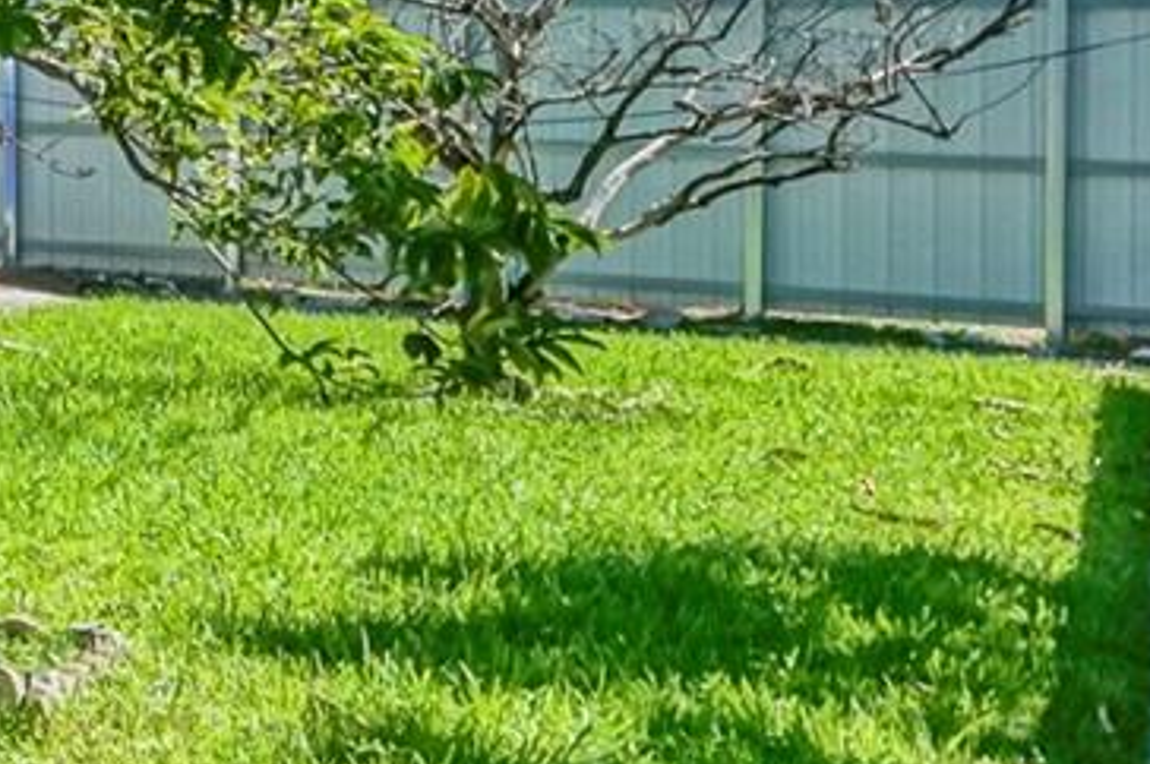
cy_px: 92
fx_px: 2106
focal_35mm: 66
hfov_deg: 20.2
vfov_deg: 20.2
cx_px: -995
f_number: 14
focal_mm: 10
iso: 800
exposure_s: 1/640
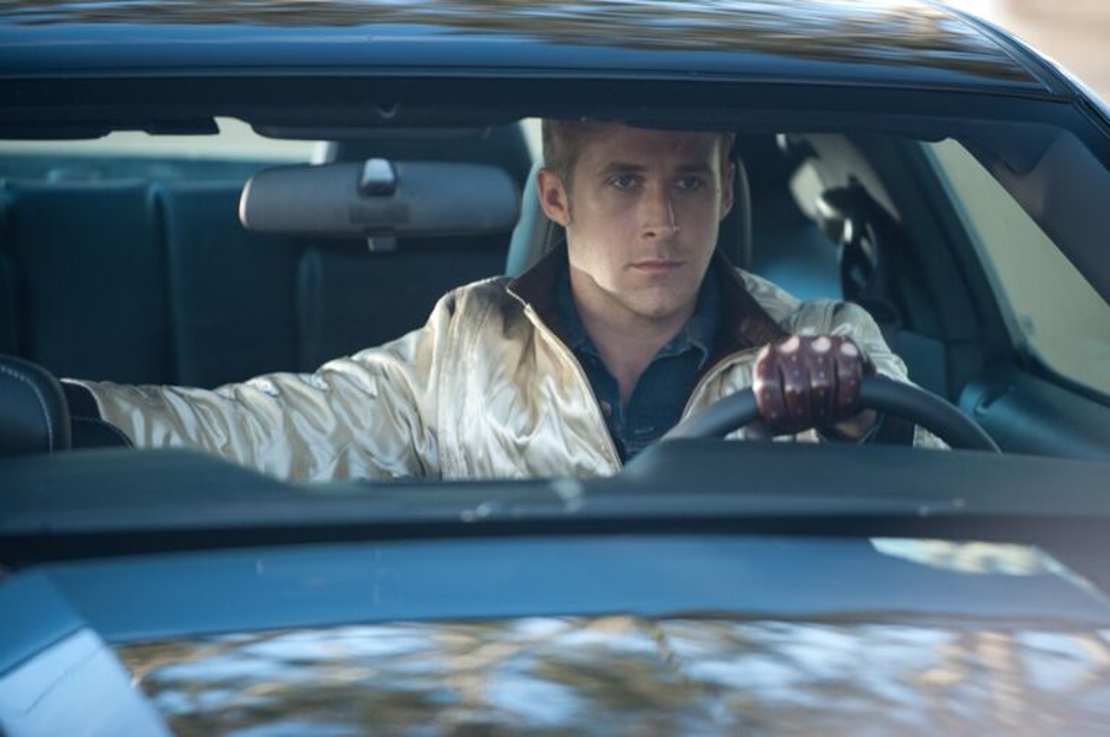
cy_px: 368
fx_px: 6159
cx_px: 555
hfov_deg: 10.3
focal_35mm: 200
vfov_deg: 6.8
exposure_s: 1/200
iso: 400
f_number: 2.8
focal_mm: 200
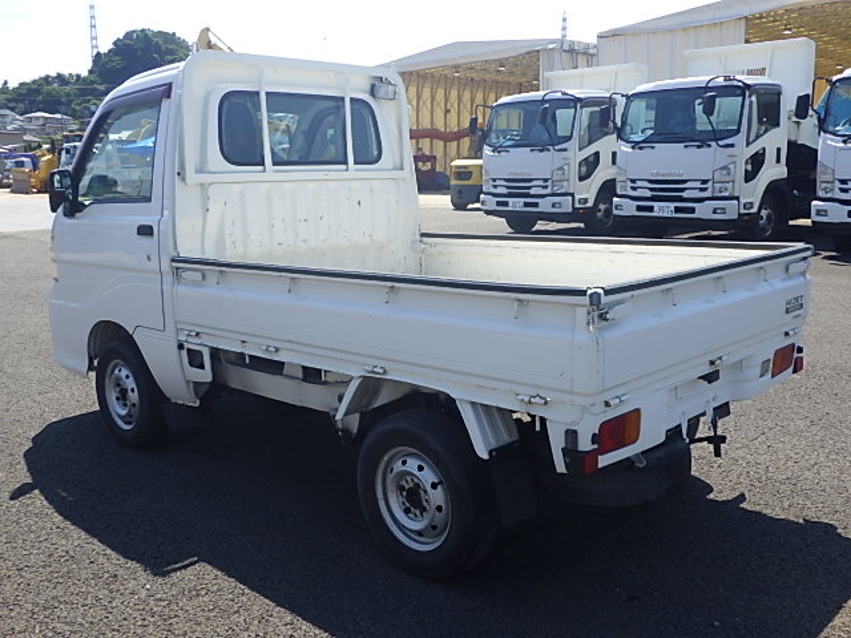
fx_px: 836
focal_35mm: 34
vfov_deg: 41.8
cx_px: 426
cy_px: 319
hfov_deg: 54.0
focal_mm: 6.1
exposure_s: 1/500
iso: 125
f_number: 4.6
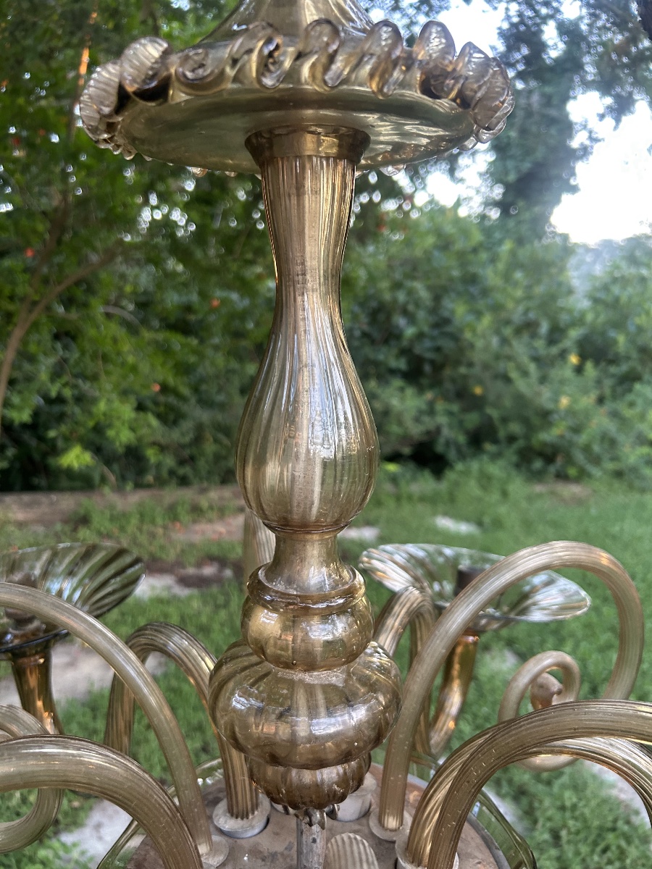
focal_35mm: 26
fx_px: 653
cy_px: 434
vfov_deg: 67.3
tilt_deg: -12.0
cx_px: 326
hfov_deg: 53.1
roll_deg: +0.0
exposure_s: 1/60
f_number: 1.5
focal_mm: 5.7
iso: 250
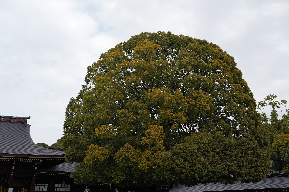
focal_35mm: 43
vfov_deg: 31.2
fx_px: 345
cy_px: 96
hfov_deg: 45.5
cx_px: 144
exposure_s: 1/320
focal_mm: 43
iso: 100
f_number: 4.5
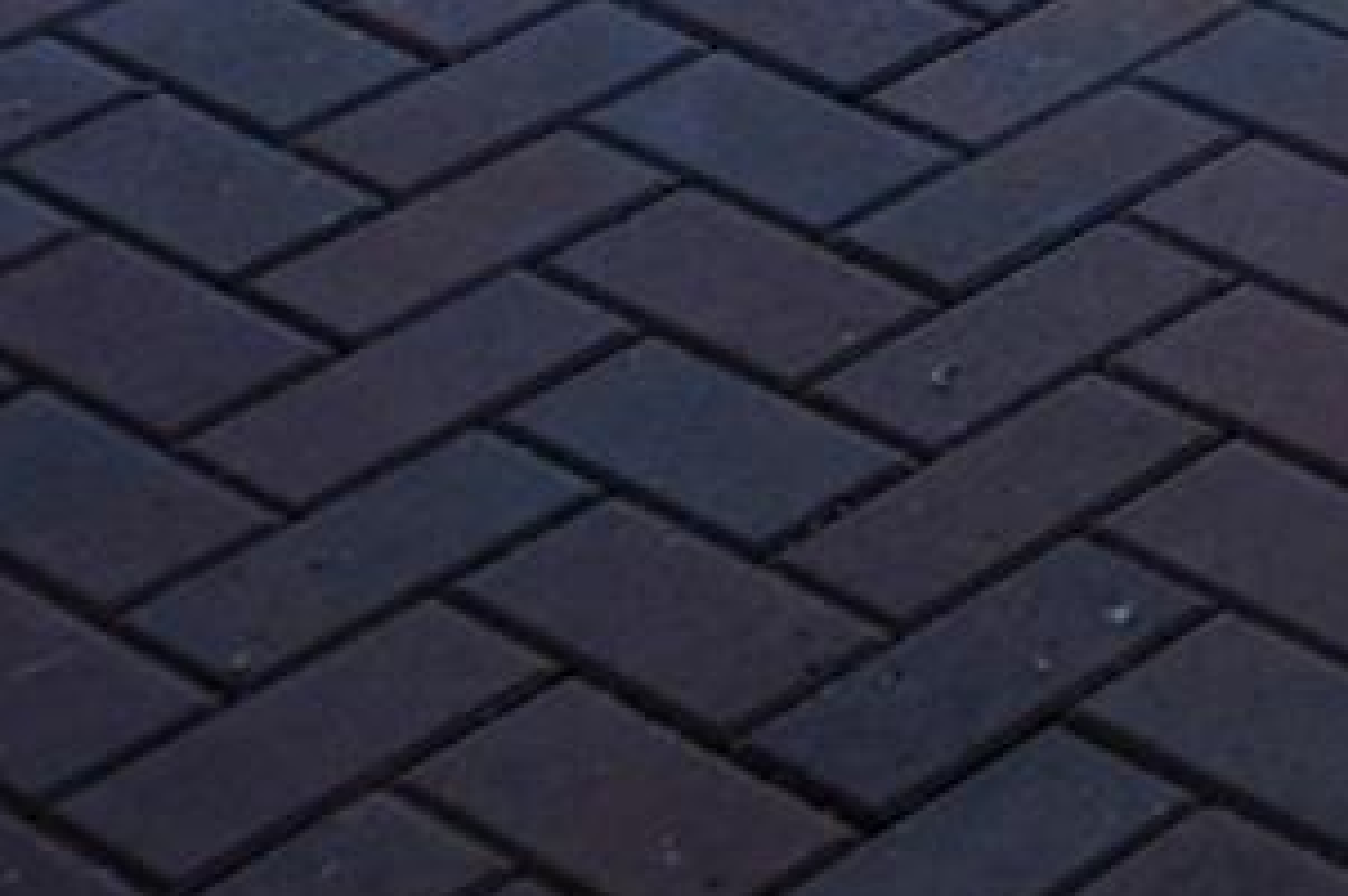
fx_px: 5573
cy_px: -1277
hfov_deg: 12.2
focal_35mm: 149
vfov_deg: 8.4
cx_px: 2687
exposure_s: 1/60
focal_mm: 28
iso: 400
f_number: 6.3
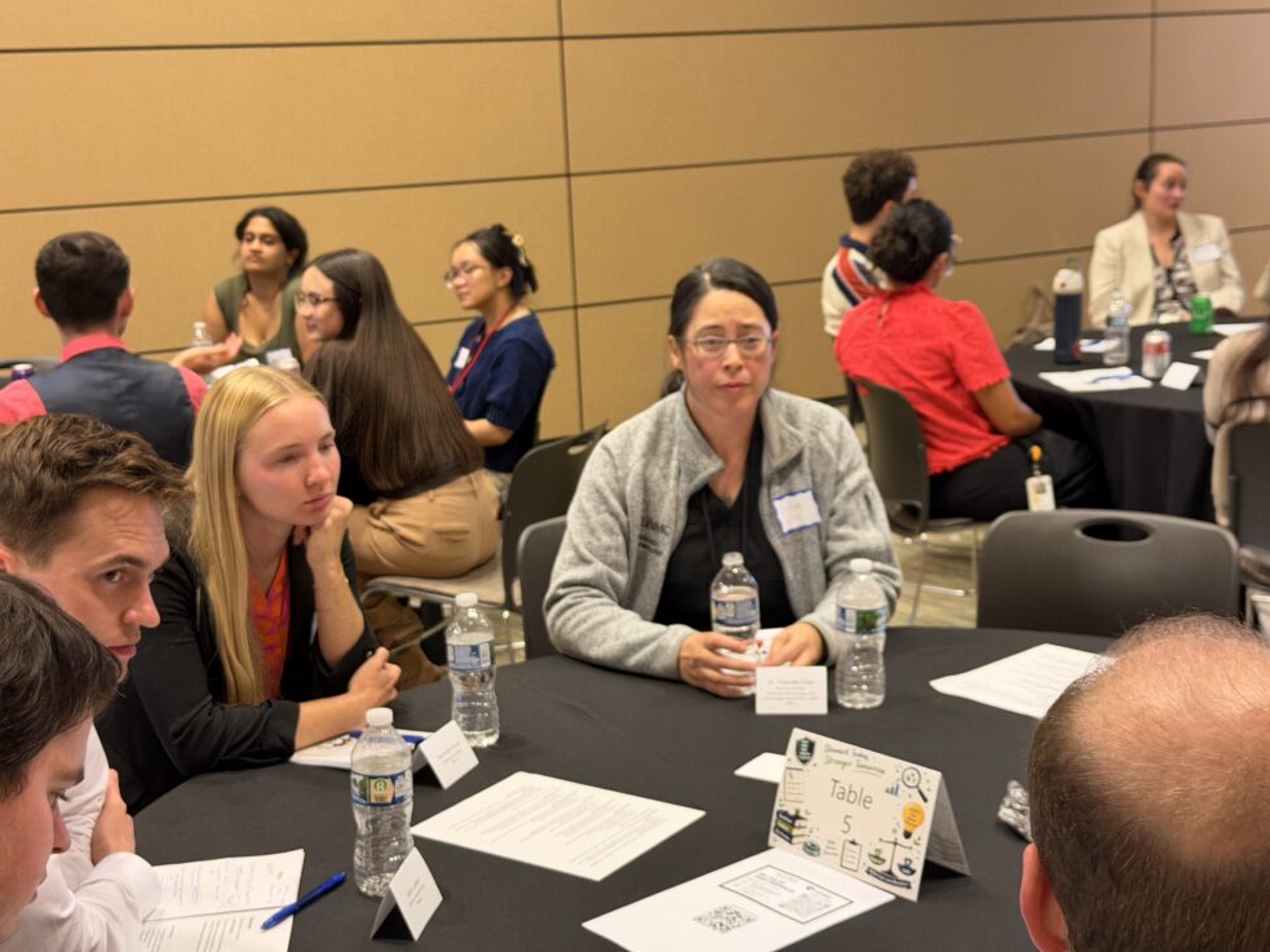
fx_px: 1834
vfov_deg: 29.1
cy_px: 461
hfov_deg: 38.2
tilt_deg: -11.3
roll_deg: +3.0
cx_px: 612
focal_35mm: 50
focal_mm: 6.76
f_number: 1.78
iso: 320
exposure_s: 1/40
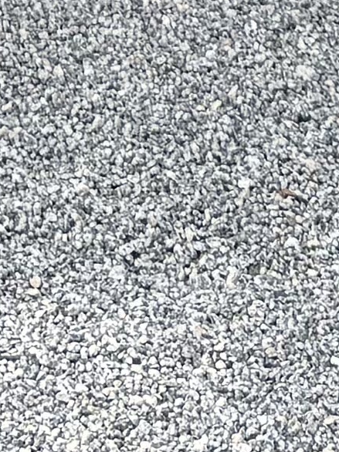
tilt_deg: -5.0
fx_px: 3058
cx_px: -139
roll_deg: +1.8
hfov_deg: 6.3
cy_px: -1193
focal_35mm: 234
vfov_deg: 7.0
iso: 100
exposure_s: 1/2299
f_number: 1.78
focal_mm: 6.76
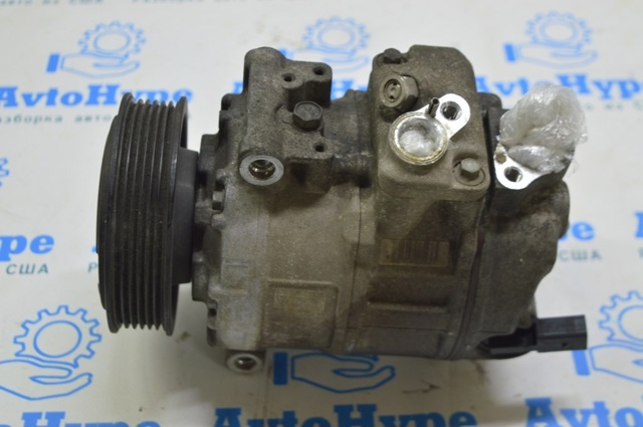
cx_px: 322
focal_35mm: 60
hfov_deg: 33.4
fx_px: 1070
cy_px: 214
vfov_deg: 22.6
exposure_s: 1/20
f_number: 5.6
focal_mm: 40
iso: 400
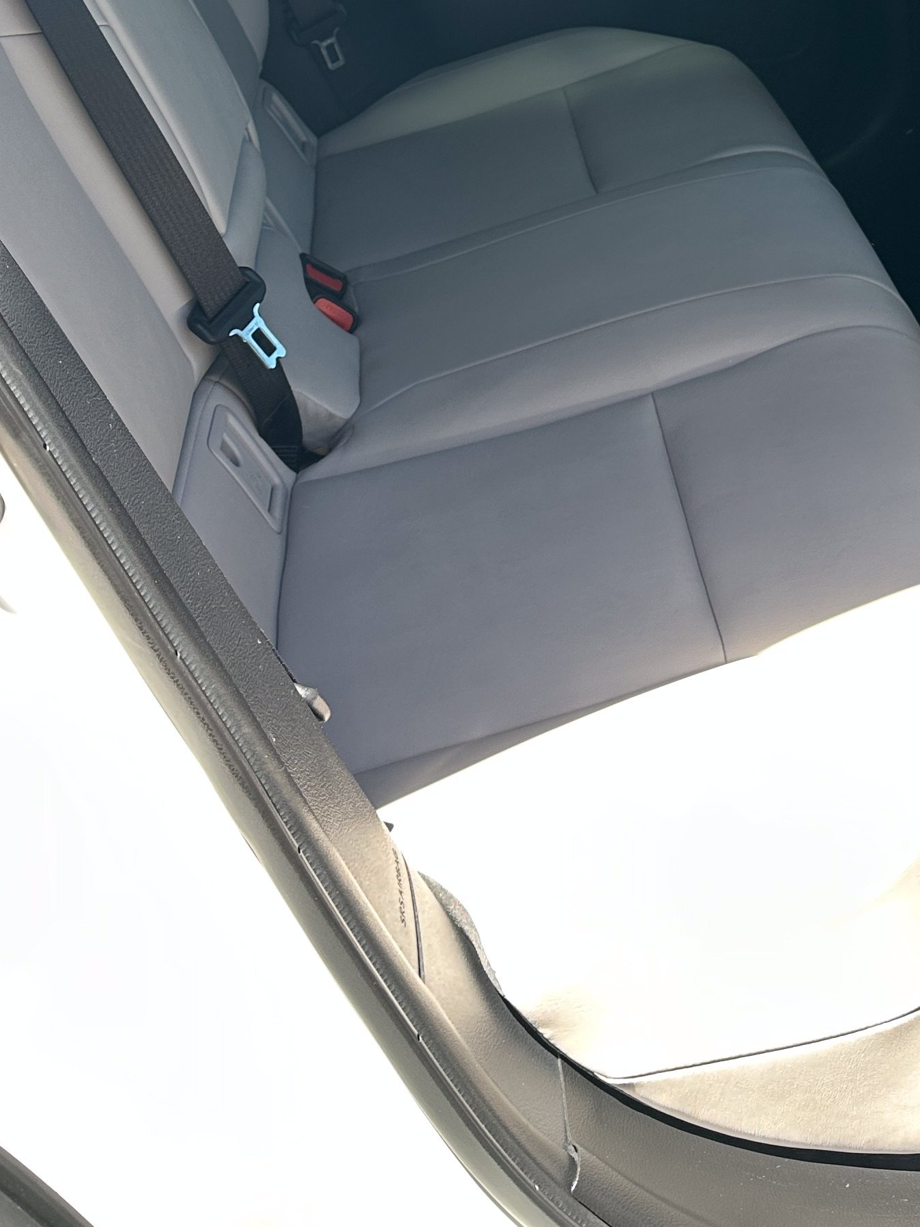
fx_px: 1914
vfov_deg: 33.2
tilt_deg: -16.8
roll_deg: +1.8
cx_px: 519
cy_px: 62
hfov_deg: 27.0
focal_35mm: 54
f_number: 1.78
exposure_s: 1/172
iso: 80
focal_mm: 6.86
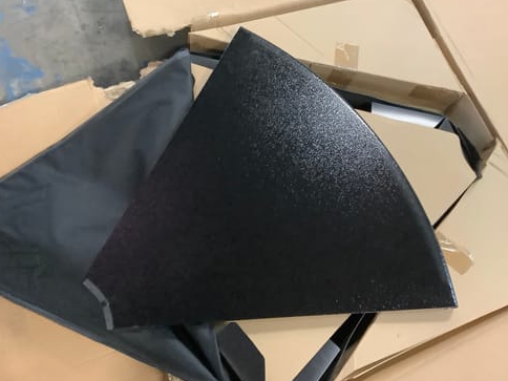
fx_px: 470
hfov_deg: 56.8
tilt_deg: -66.9
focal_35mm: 32
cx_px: 251
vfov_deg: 44.2
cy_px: 186
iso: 800
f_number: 2.4
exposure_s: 1/20
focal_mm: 3.3
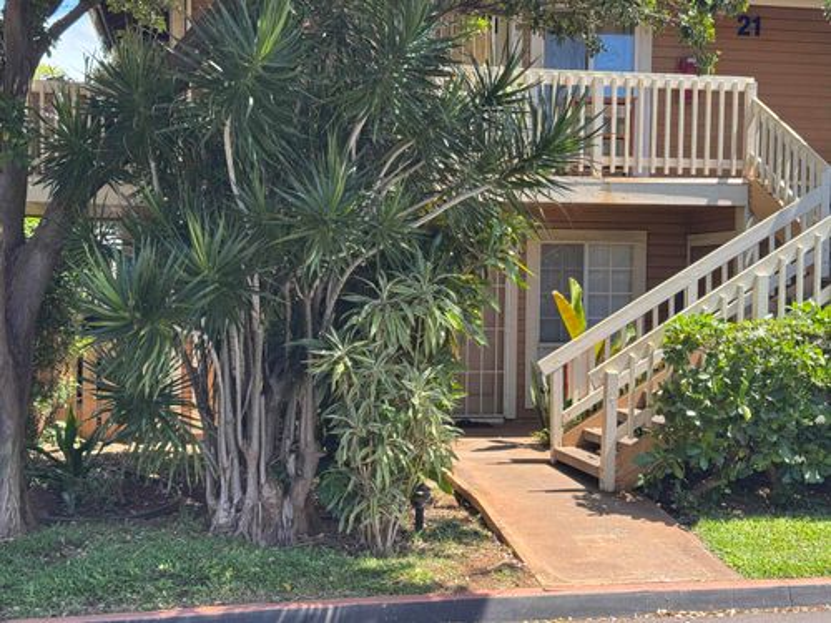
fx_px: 1152
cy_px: 312
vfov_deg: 30.3
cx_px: 416
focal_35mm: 48
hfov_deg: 39.7
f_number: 1.78
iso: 64
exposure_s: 1/588
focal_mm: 6.76
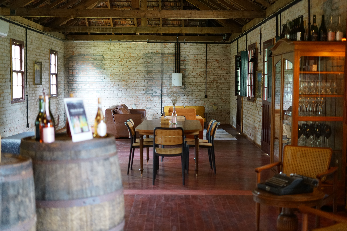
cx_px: 174
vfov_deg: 27.0
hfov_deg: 39.6
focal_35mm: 50
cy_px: 116
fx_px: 482
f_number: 2
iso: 1600
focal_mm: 50
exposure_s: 1/160
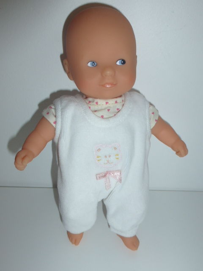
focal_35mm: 31
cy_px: 136
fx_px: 242
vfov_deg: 58.4
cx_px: 102
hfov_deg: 45.4
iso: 100
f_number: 3.6
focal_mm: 5.4
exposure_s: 1/60
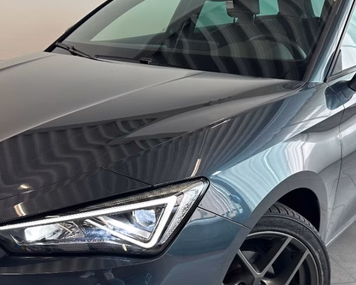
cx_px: 139
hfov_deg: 40.9
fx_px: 474
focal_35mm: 45
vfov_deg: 33.3
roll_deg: -0.6
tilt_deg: -21.4
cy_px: 181
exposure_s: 1/102
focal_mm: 6.86
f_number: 1.78
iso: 125
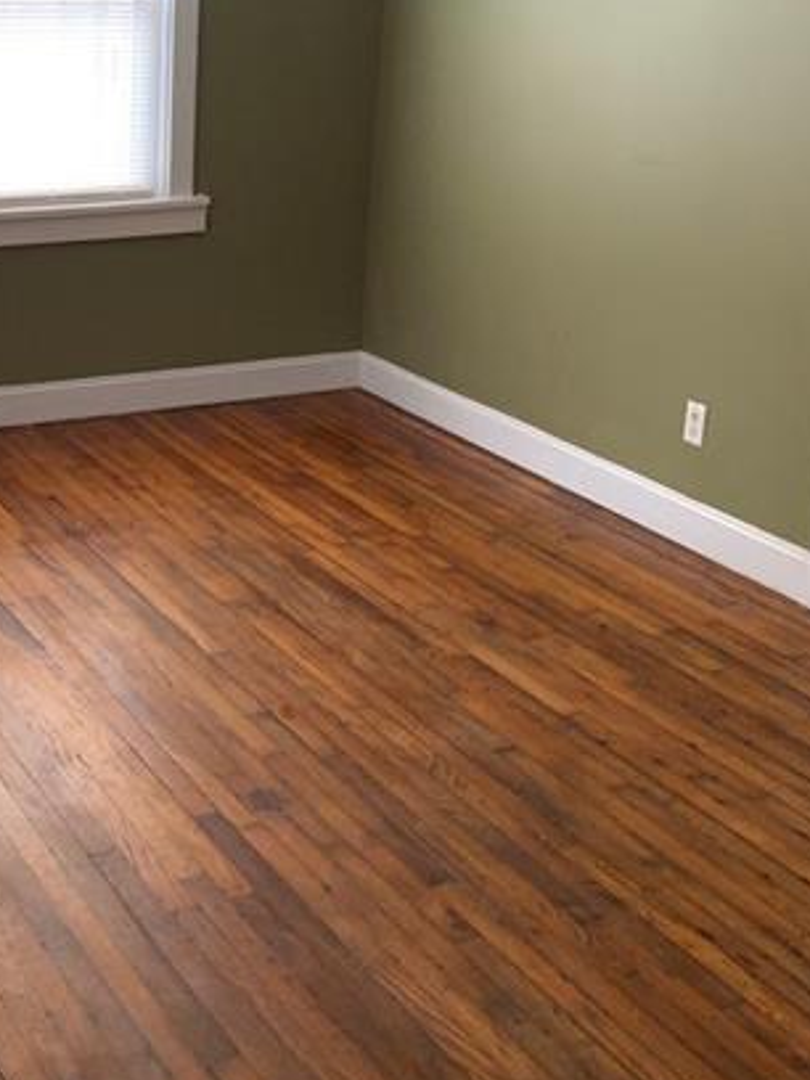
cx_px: 109
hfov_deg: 28.7
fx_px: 1529
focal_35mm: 49
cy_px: 394
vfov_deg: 38.6
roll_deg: +0.1
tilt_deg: -16.3
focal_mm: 4.25
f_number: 1.8
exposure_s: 1/60
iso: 160
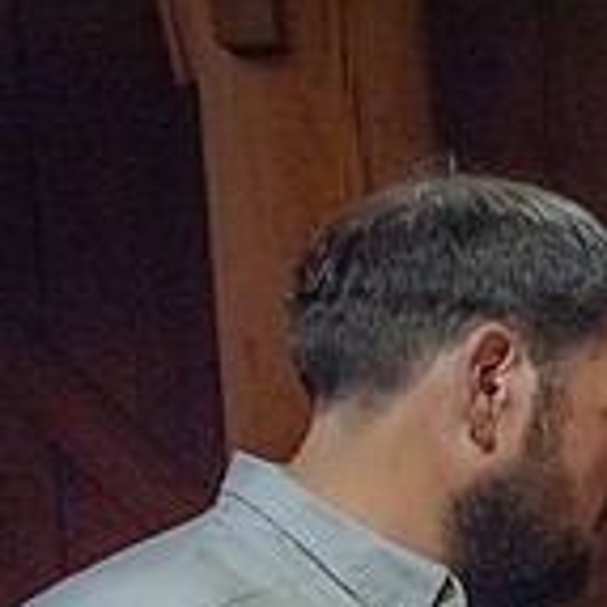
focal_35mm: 83
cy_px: 707
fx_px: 1647
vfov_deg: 19.8
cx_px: 1061
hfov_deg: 17.4
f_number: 4
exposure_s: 1/125
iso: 5000
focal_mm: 24
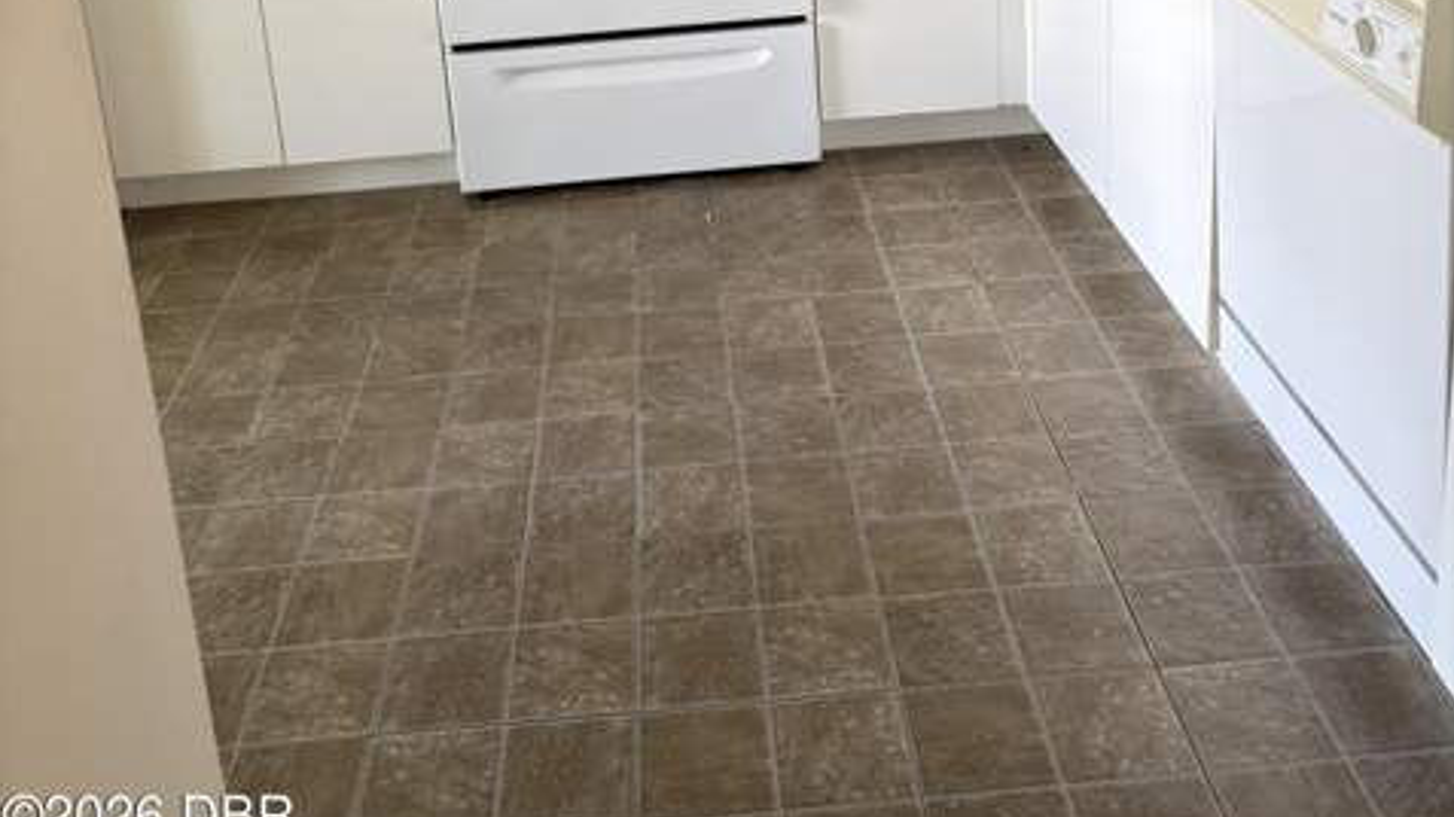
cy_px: -70
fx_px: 1465
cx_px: 729
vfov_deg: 28.5
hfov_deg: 52.8
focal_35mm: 38
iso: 250
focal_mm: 5.96
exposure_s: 1/60
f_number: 1.6
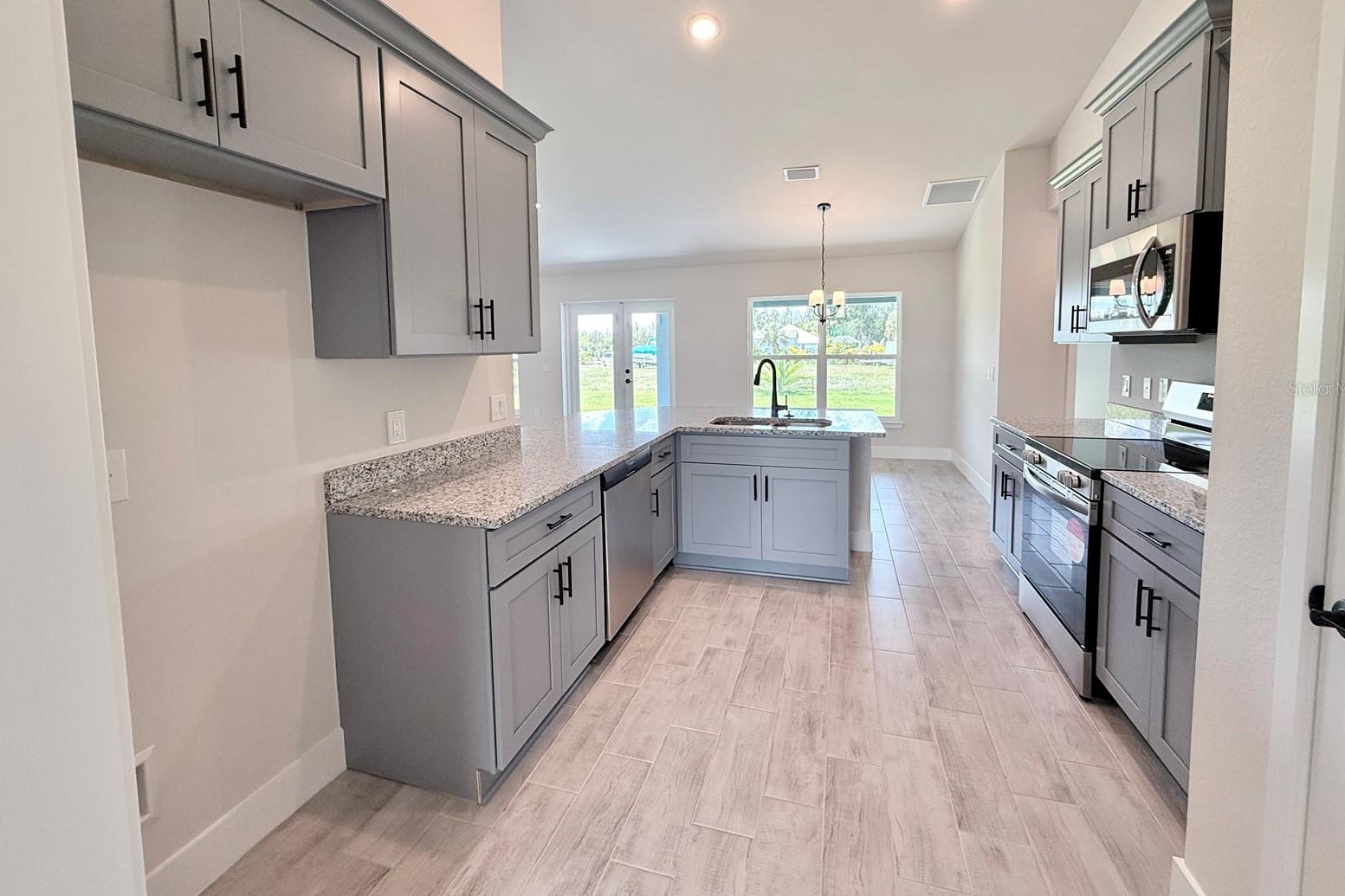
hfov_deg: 100.4
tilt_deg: -4.2
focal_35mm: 15
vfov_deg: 76.9
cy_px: 388
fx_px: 560
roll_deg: +0.5
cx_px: 677
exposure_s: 1/120
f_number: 2.2
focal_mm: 2.22
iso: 100
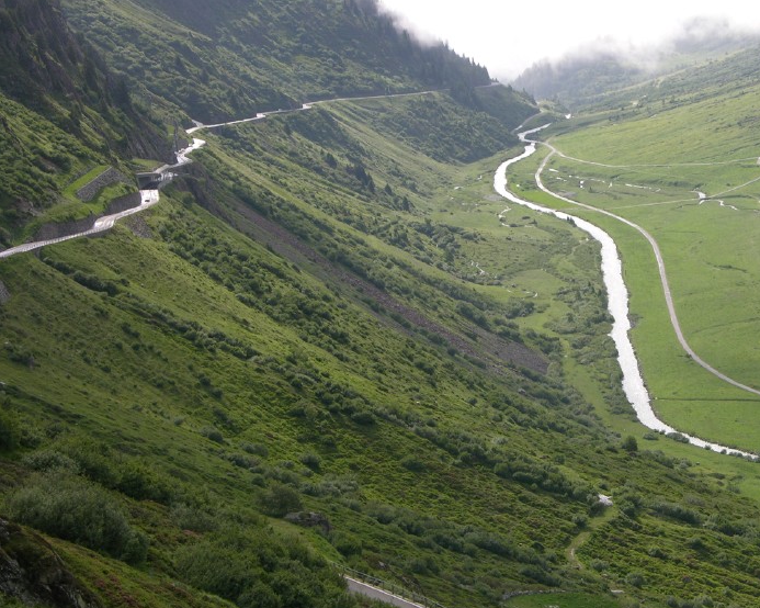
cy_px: 297
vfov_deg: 12.1
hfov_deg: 15.1
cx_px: 543
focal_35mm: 127
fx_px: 2856
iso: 50
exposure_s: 1/247
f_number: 5
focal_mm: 22.3
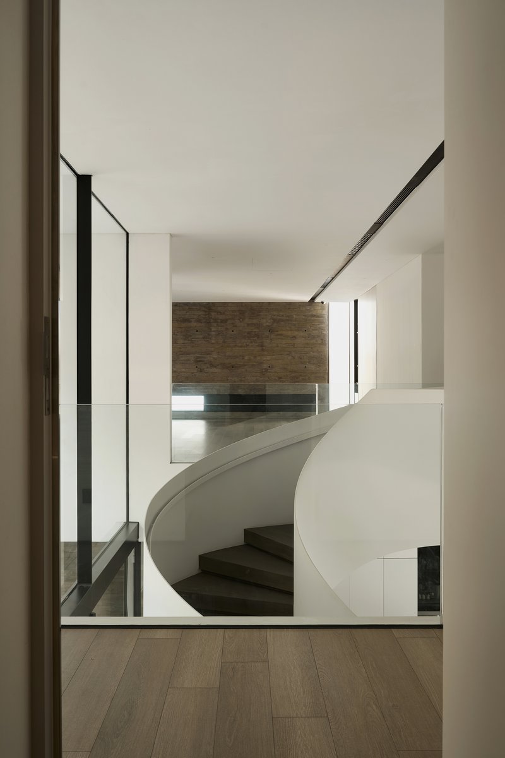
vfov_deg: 55.8
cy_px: 379
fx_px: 715
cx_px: 252
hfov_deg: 38.9
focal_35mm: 34
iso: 100
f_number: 8
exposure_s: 1/1.43
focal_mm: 34
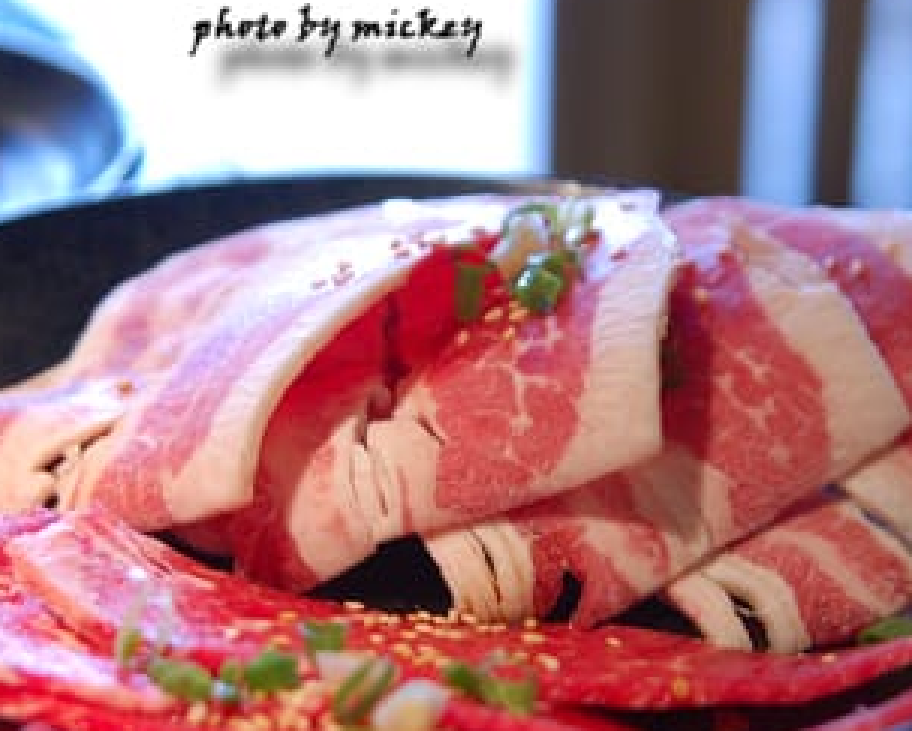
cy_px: 466
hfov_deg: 17.6
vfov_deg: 14.1
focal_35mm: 109
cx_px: 388
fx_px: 2945
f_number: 4
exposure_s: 1/10
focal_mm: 42
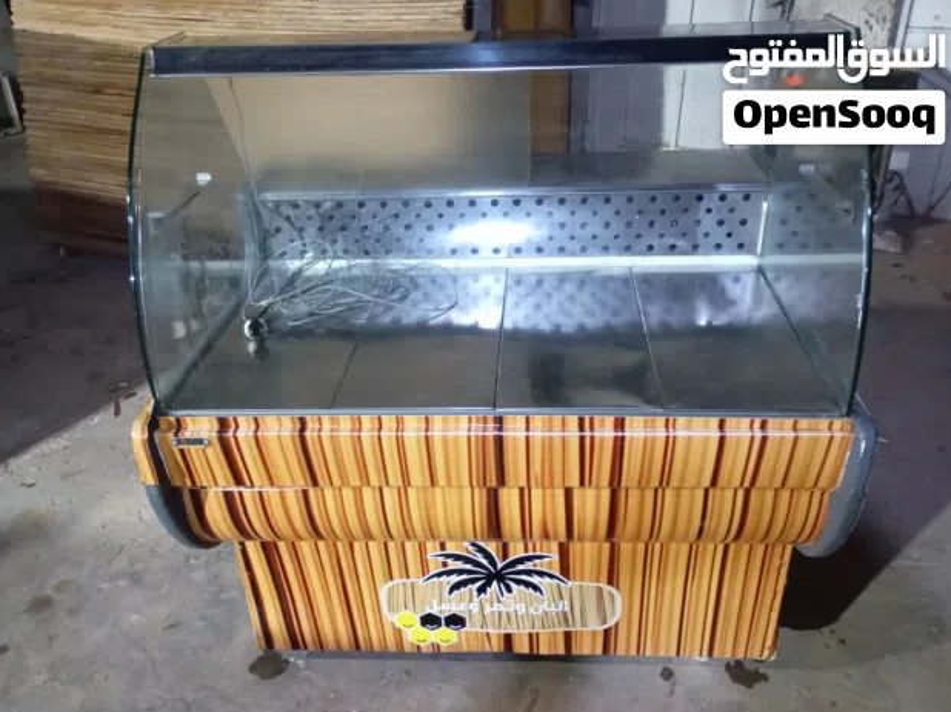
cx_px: 491
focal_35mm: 29
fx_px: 796
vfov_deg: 48.2
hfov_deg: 61.7
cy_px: 366
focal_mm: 4.27
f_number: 1.8
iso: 2537
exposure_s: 1/20
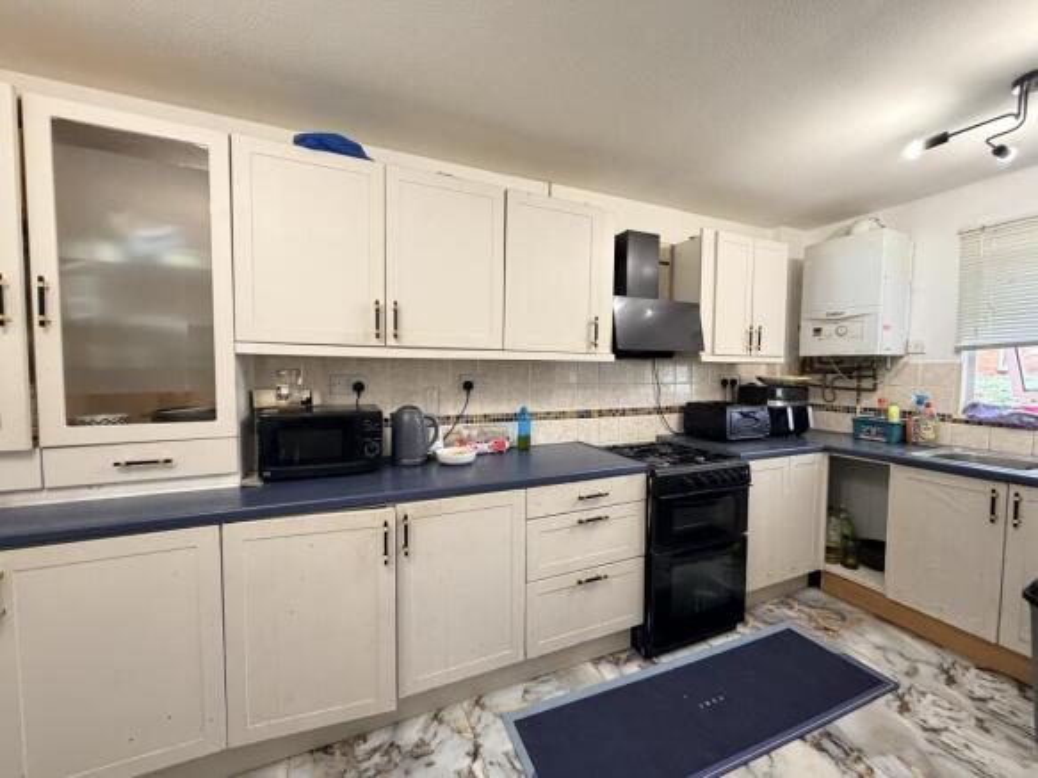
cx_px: 519
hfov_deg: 102.1
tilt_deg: -2.3
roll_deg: -1.1
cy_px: 389
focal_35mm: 14
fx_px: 420
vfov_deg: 85.7
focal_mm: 2.22
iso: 400
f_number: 2.2
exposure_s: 1/50
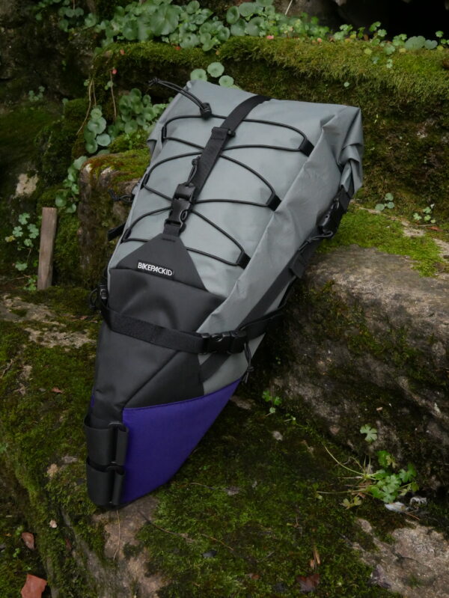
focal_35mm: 40
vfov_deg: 46.8
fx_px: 691
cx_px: 224
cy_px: 299
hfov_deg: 36.0
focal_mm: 20
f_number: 13
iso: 3200
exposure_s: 1/100
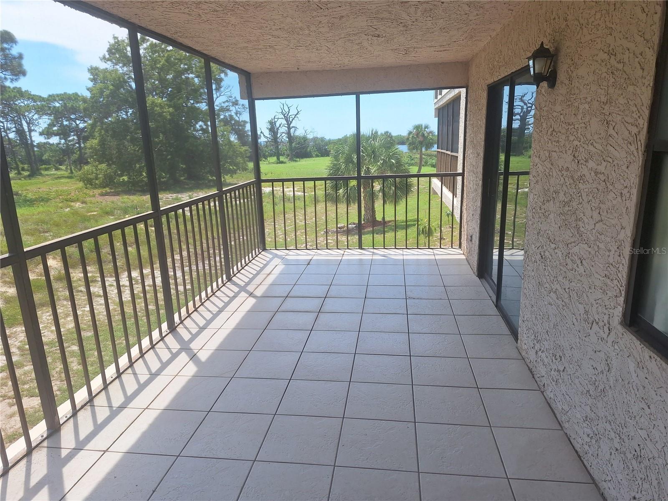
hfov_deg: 73.9
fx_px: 444
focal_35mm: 23
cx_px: 334
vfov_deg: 58.9
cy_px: 250
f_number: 1.8
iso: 40
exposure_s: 1/1059
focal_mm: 5.54
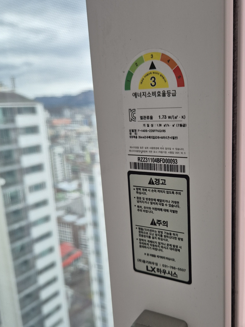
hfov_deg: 43.3
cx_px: 170
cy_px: 176
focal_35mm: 32
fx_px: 302
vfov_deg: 56.8
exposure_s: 1/120
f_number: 1.8
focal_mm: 5.4
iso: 64
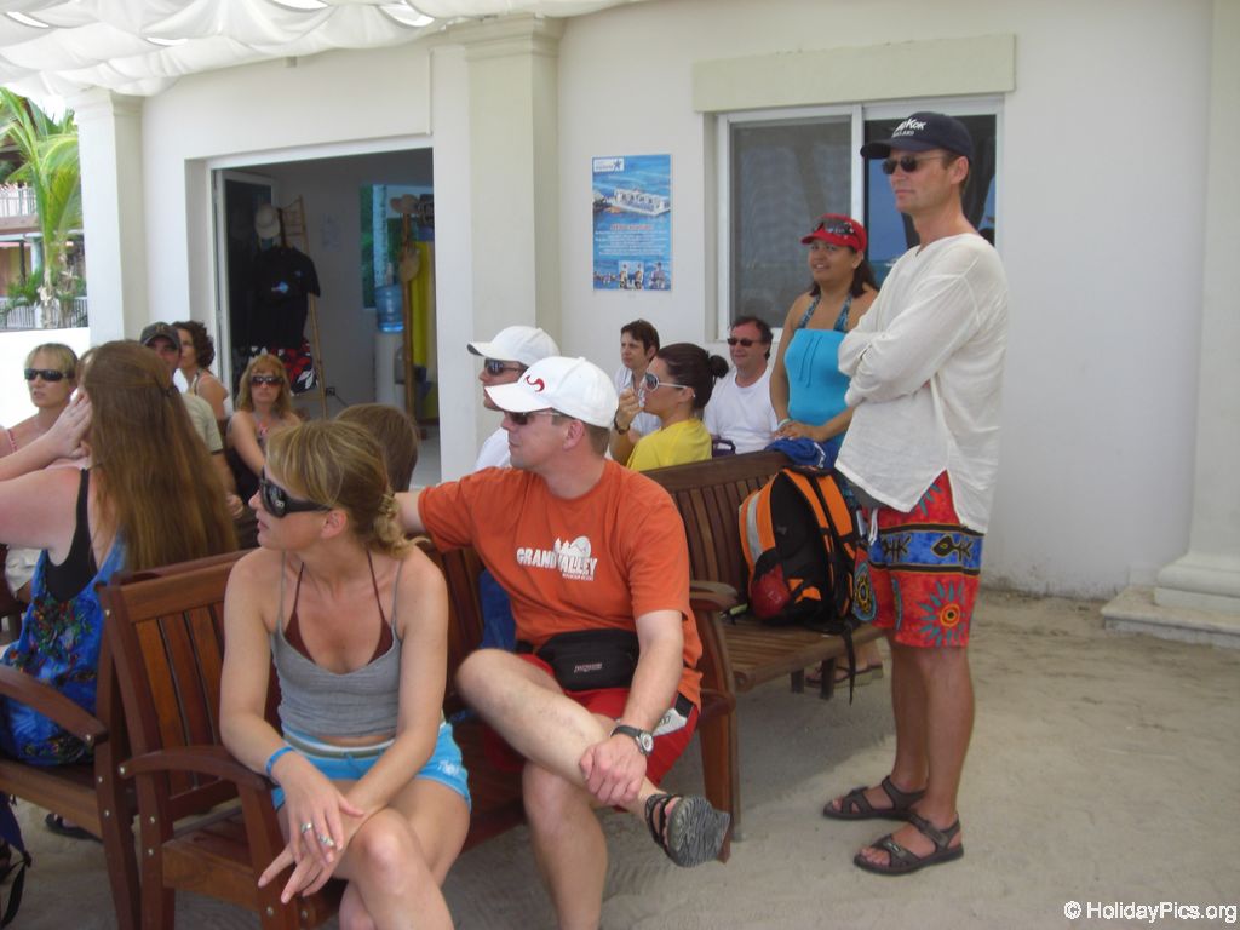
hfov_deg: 49.0
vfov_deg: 37.7
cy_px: 465
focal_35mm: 38
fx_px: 1361
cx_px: 620
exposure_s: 1/160
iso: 64
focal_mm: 6.2
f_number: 2.7
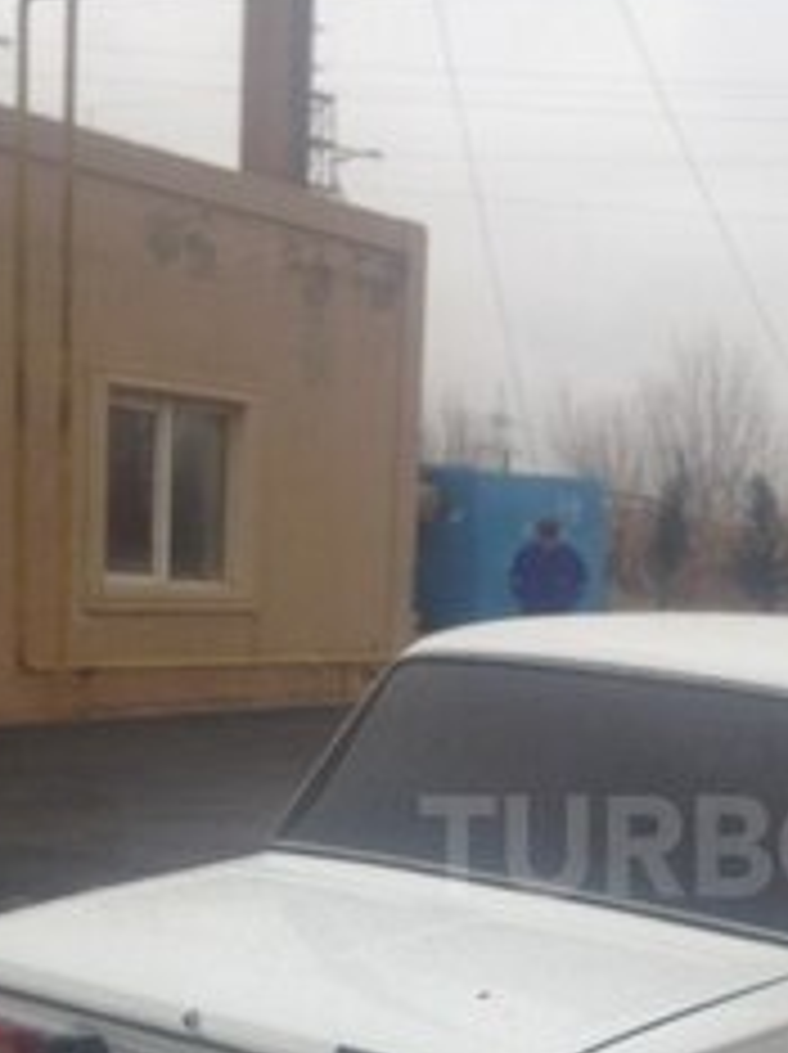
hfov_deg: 20.4
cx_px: 765
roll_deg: -1.3
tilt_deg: -4.9
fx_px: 2129
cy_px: 846
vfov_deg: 27.2
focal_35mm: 70
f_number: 2.4
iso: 50
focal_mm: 4.12
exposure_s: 1/371
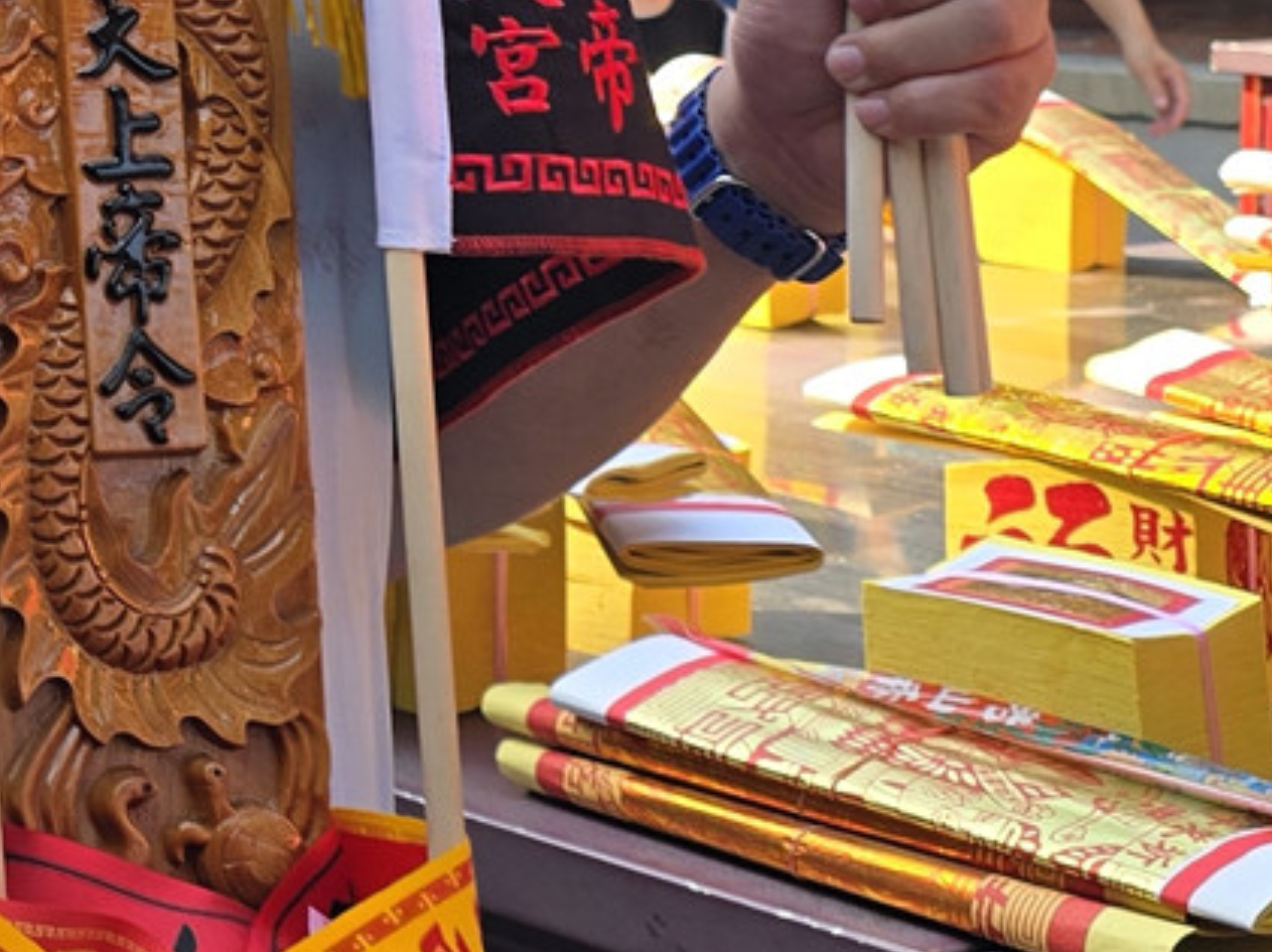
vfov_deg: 13.8
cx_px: -329
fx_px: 3855
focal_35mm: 105
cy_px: -109
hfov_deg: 17.7
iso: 12
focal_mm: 6.3
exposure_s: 1/297
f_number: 1.7
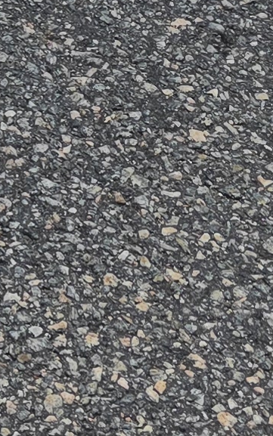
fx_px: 2010
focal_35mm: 169
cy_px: -679
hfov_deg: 7.0
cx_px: -555
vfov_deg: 10.4
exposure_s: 1/2977
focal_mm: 6.3
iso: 80
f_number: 1.7
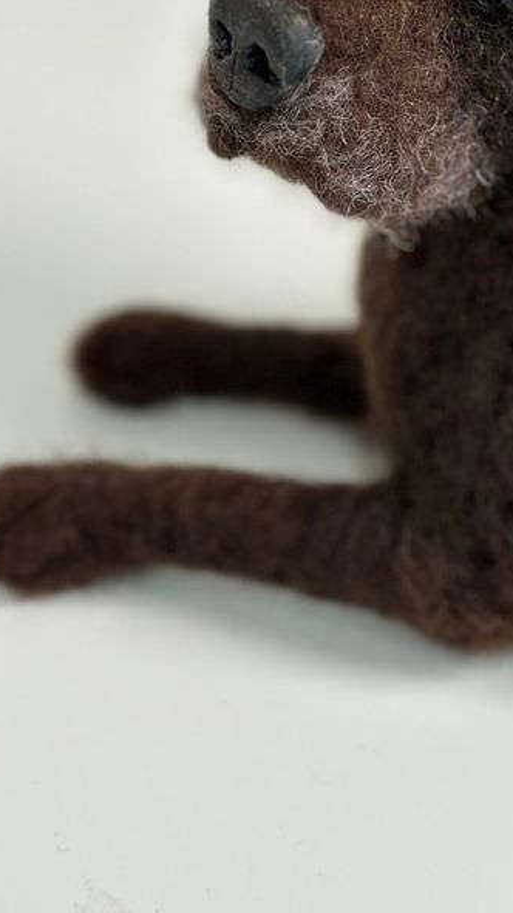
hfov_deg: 14.0
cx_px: 511
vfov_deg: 25.0
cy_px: 406
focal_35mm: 85
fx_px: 2058
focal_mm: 6.86
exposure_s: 1/785
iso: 80
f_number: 1.78
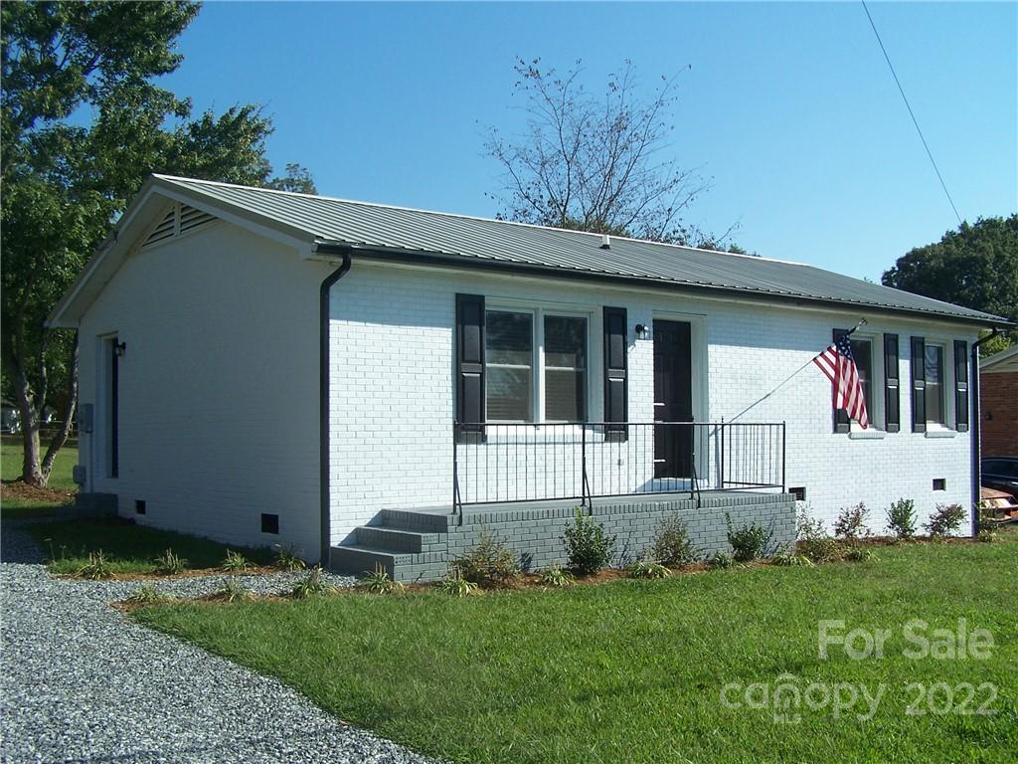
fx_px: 1118
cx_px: 509
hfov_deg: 49.0
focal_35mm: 38
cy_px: 382
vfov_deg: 37.7
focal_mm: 6.3
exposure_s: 1/750
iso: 80
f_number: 4
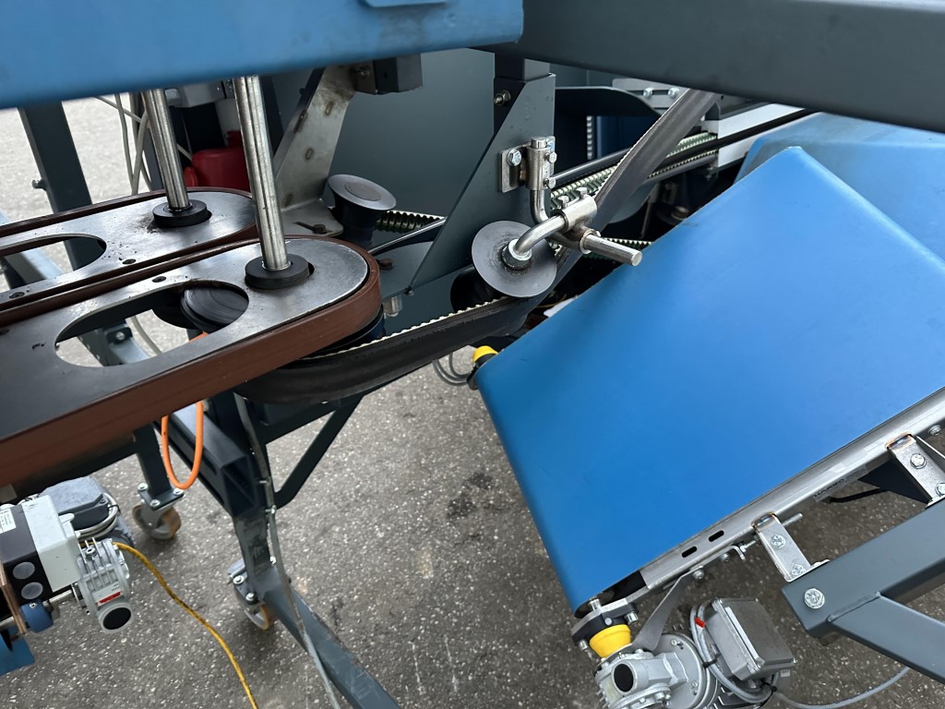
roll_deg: -0.9
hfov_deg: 71.6
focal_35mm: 24
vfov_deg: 56.8
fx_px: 655
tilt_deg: -32.6
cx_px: 472
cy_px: 354
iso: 640
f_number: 1.78
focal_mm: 6.86
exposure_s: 1/50
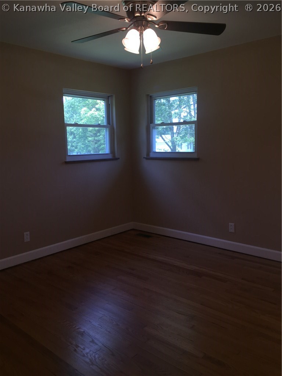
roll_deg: +1.3
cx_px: 141
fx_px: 315
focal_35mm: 29
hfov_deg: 48.2
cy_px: 188
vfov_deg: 61.7
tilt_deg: -7.5
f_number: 2.2
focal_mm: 4.15
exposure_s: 1/60
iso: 32
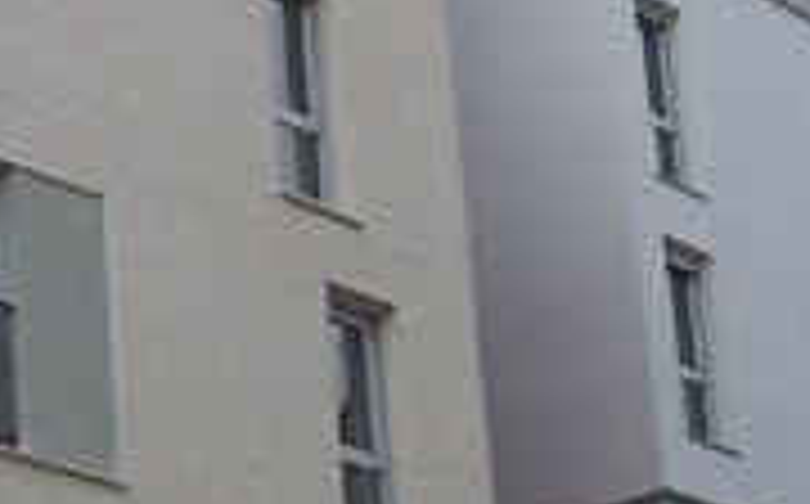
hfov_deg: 15.0
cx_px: 248
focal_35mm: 139
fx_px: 3065
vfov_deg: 9.4
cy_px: 414
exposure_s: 1/160
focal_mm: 3.8
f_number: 5.6
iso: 50
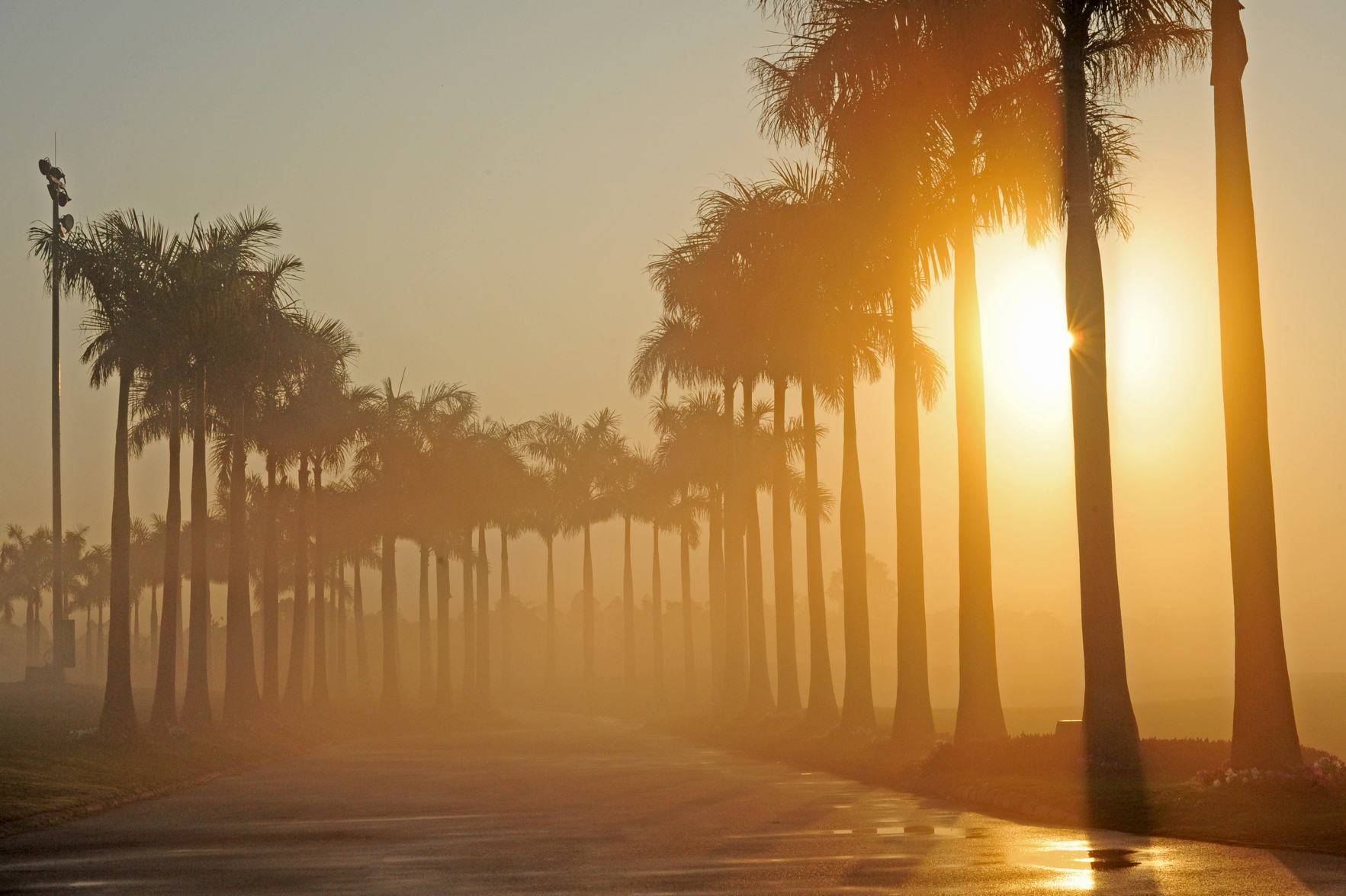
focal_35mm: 50
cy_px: 448
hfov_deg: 39.6
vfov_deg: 27.0
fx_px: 1868
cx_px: 673
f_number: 18
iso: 1000
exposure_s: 1/1250
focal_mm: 50
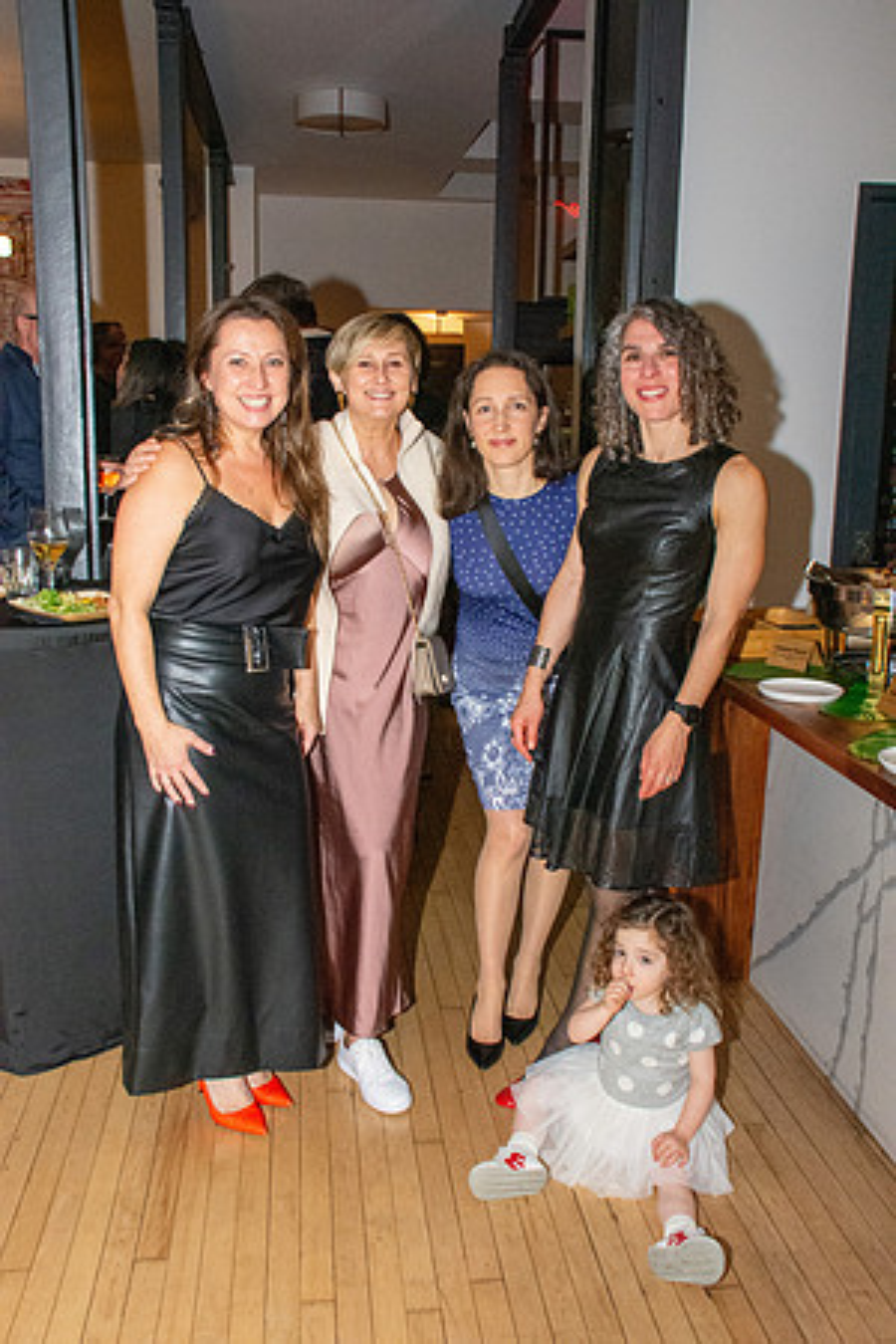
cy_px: 672
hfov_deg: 40.0
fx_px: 1232
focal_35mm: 33
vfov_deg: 57.2
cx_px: 448
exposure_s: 1/160
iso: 5000
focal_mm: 22
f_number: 11
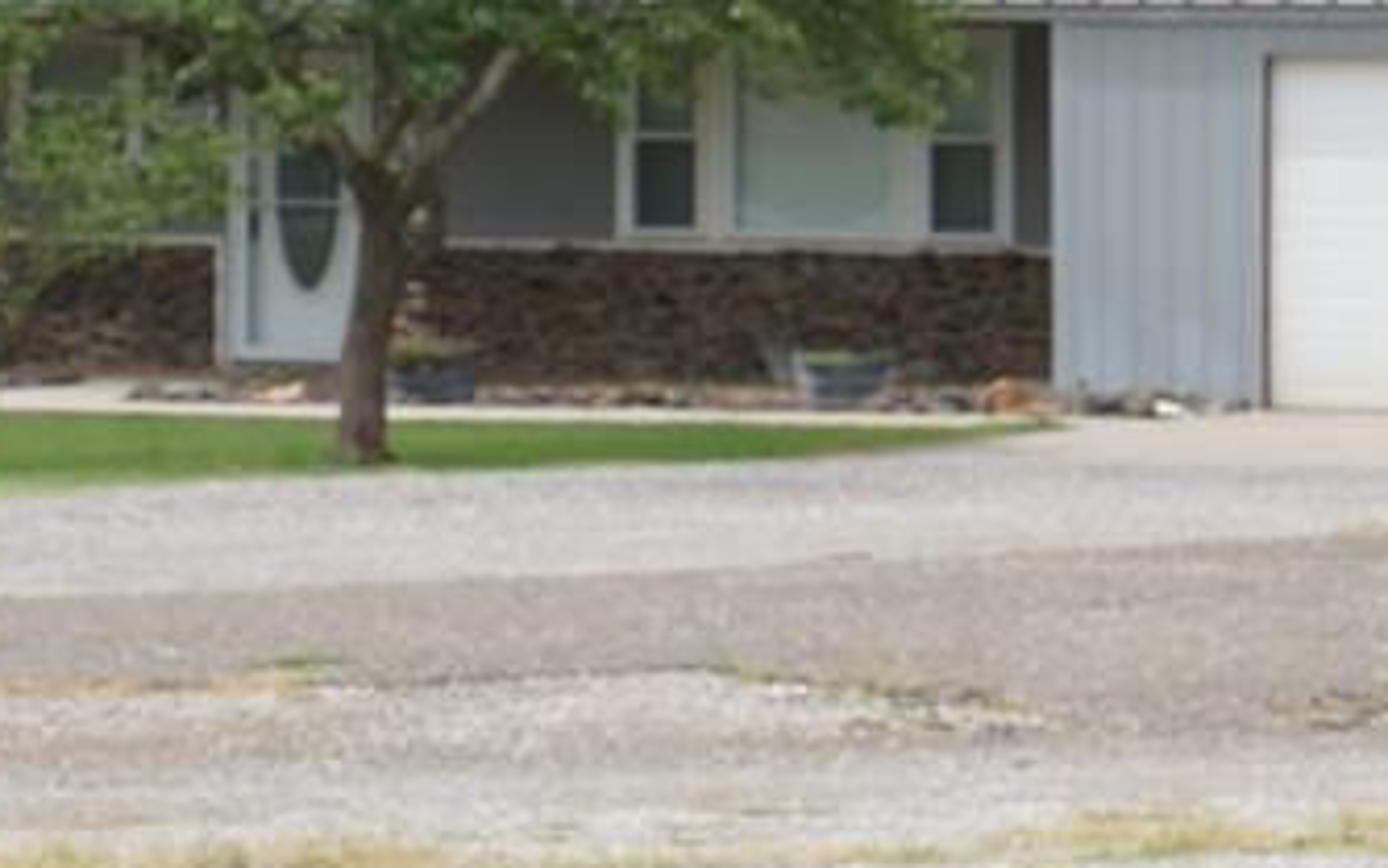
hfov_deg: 8.1
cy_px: -19
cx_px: 673
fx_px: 9746
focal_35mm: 258
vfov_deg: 5.1
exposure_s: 1/500
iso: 200
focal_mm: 55
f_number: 9
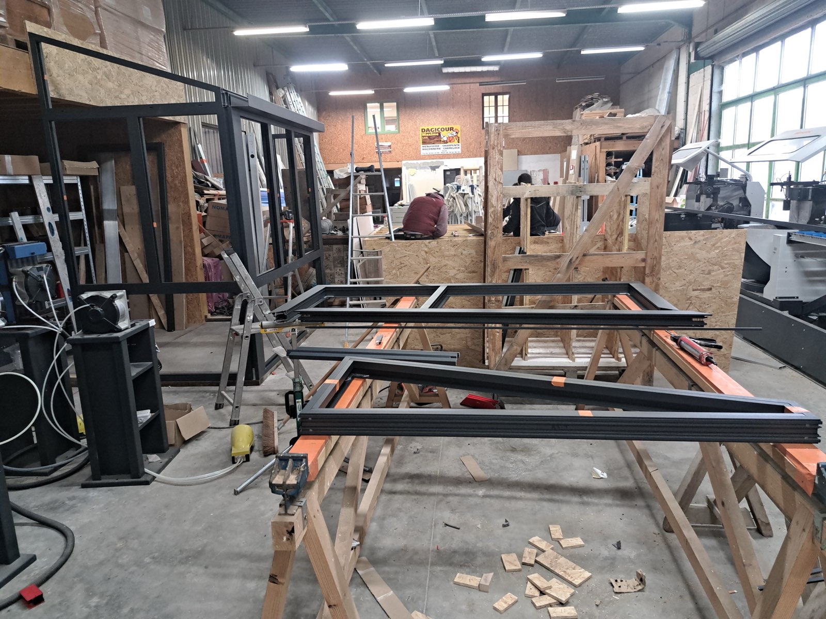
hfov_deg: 71.6
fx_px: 573
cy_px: 310
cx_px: 413
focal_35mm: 24
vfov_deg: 56.8
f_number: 1.8
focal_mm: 5.23
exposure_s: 1/33
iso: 400
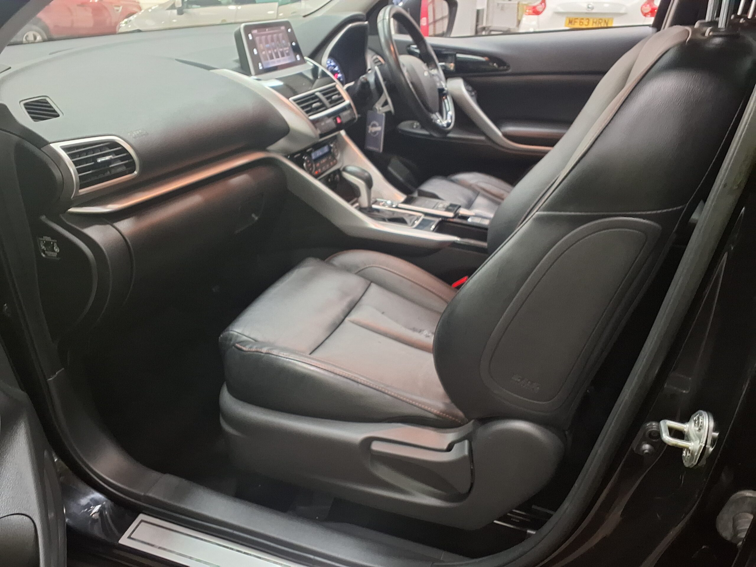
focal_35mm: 27
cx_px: 378
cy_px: 284
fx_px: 590
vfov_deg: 51.4
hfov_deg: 65.3
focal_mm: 3.58
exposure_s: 1/20
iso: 400
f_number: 1.9
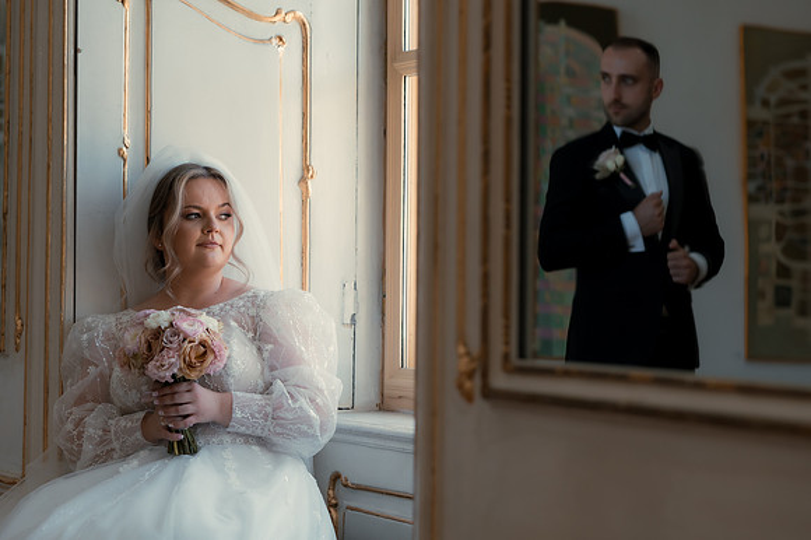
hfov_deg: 22.6
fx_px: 2030
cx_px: 406
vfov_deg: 15.1
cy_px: 270
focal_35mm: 90
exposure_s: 1/250
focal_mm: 85
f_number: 3.2
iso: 500
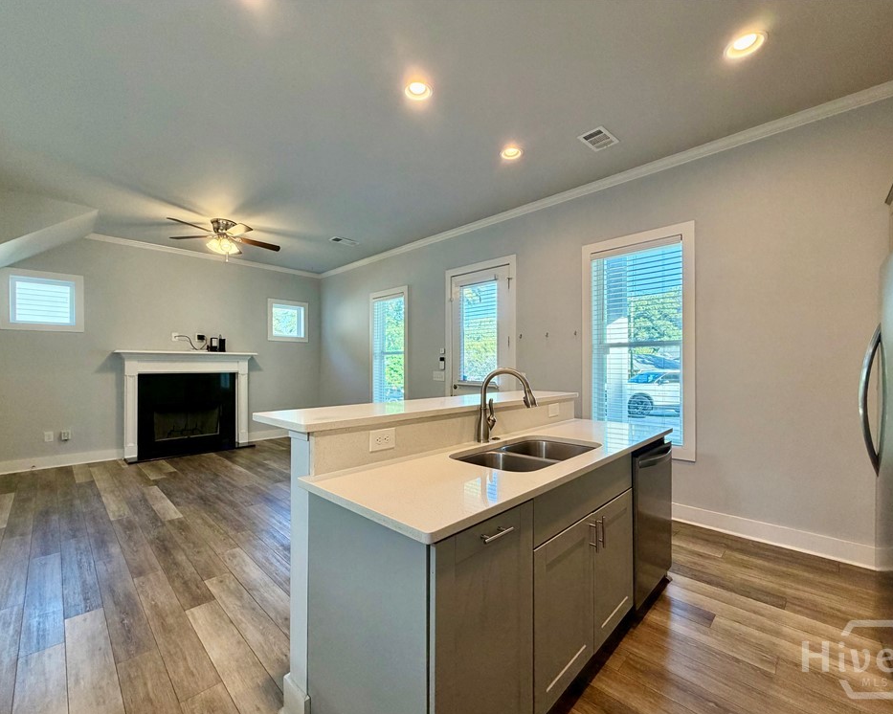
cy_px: 366
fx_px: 396
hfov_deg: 96.8
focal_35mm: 15
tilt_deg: +0.0
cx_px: 443
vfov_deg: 84.0
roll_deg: +0.6
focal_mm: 2.22
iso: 200
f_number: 2.2
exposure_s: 1/60
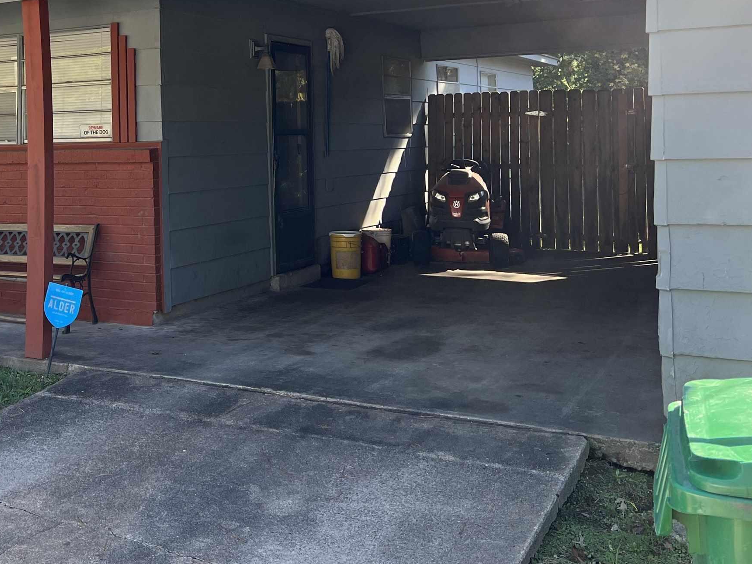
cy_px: 115
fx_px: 999
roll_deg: +1.8
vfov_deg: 30.8
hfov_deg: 39.4
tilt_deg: +0.4
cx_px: 134
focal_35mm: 46
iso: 50
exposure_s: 1/439
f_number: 1.5
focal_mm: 5.7
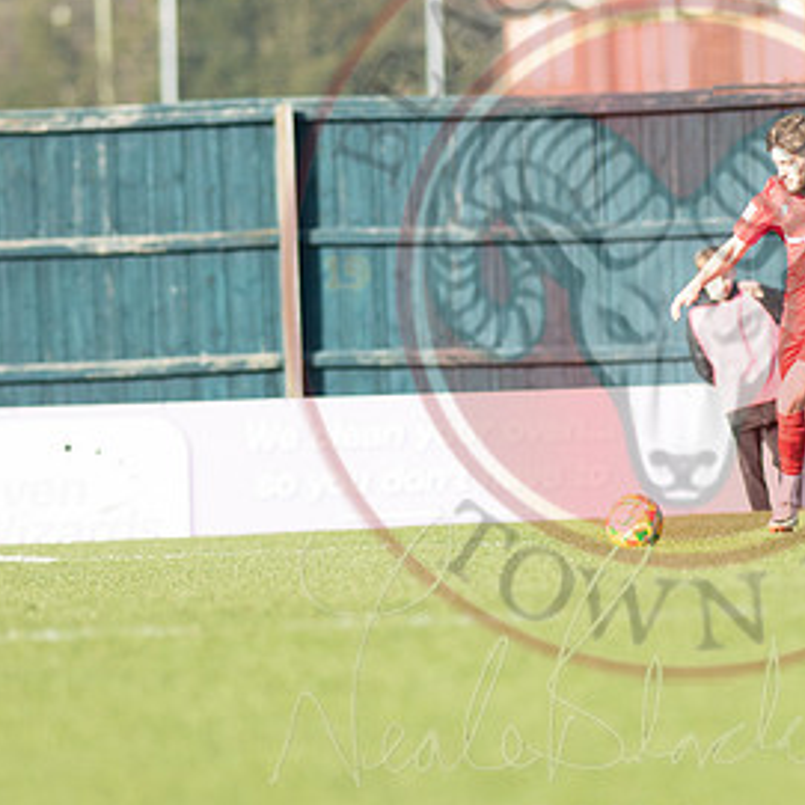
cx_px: 648
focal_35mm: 818
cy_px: 316
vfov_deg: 2.1
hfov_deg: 2.1
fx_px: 21522
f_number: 4.5
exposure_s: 1/1600
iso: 250
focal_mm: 300
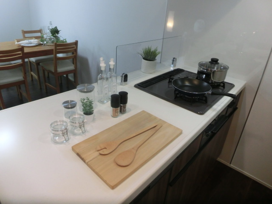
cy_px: 102
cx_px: 136
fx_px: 189
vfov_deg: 56.8
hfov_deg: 71.6
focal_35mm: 24
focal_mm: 4.24
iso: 400
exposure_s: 1/125
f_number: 3
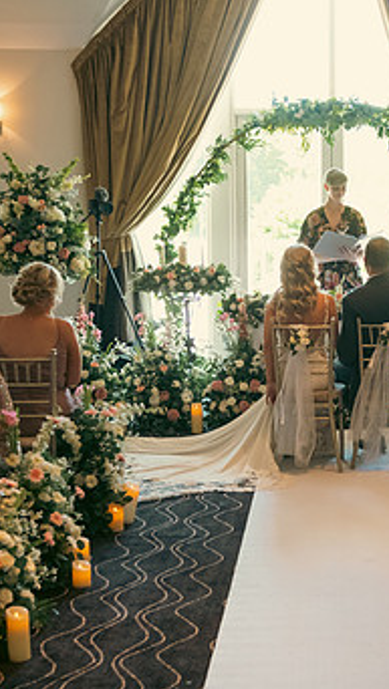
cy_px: 372
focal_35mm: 71
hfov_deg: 16.8
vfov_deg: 29.7
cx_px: 341
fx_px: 1299
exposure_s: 1/160
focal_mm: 40
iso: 1000
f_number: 3.5
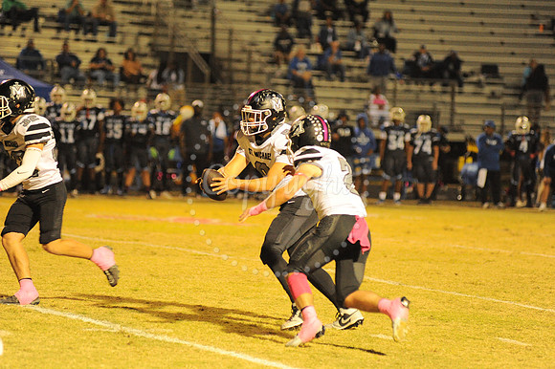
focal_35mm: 200
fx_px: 3081
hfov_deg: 10.3
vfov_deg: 6.9
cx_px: 278
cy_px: 184
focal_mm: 200
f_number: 4
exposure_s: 1/320
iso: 6400
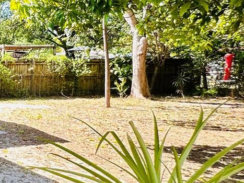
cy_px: 97
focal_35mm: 48
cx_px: -160
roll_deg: +0.2
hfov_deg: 24.8
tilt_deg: -5.8
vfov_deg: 30.2
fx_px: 338
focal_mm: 2.22
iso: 40
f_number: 2.2
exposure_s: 1/112
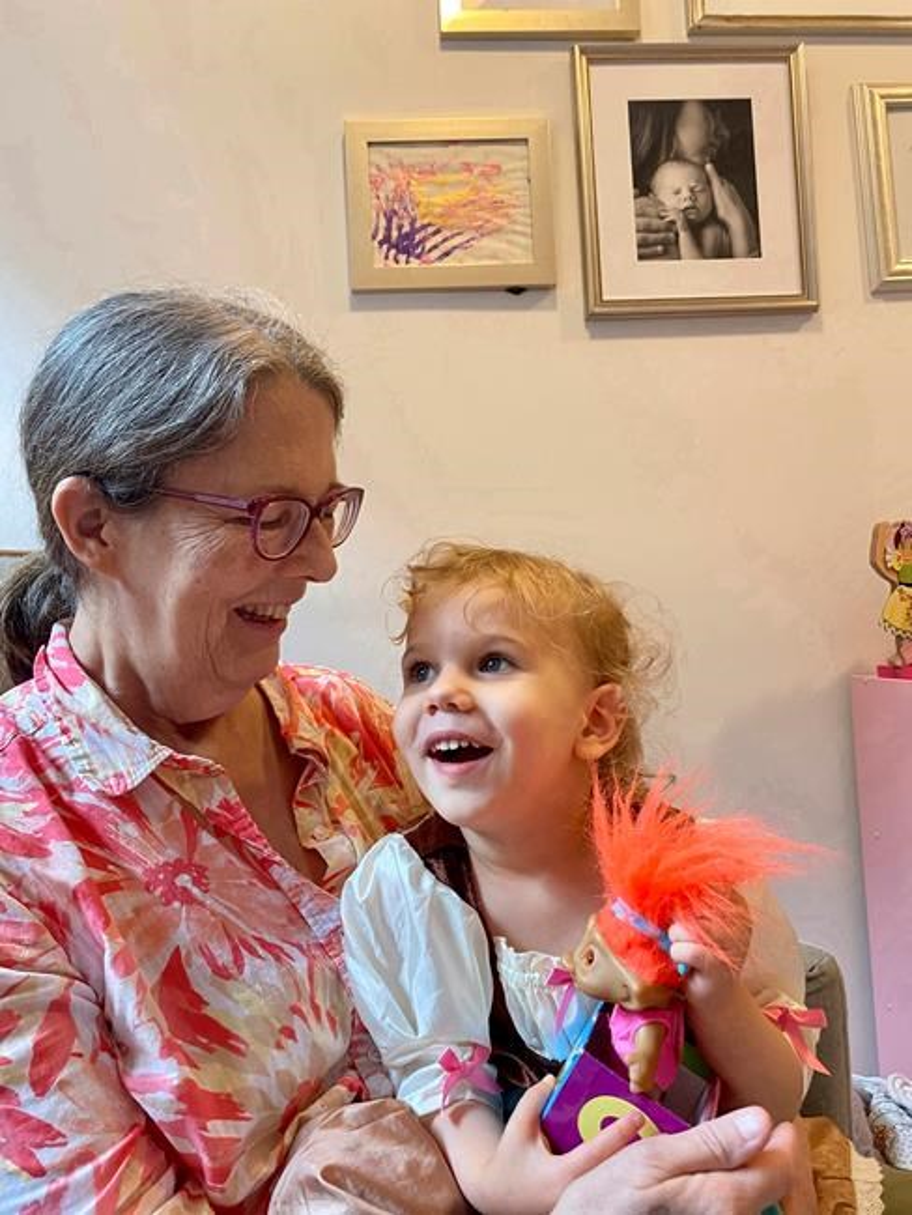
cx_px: 456
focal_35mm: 26
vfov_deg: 67.3
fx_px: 913
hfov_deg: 53.1
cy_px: 608
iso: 320
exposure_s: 1/60
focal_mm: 4.25
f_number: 1.8
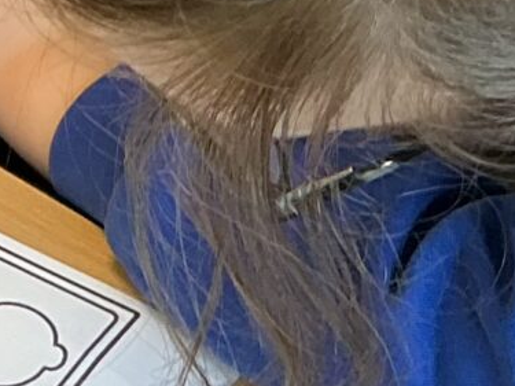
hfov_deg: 9.8
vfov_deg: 7.5
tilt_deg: -44.9
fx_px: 2945
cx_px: -159
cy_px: 210
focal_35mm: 198
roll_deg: +1.5
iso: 32
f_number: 1.8
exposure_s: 1/60
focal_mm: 3
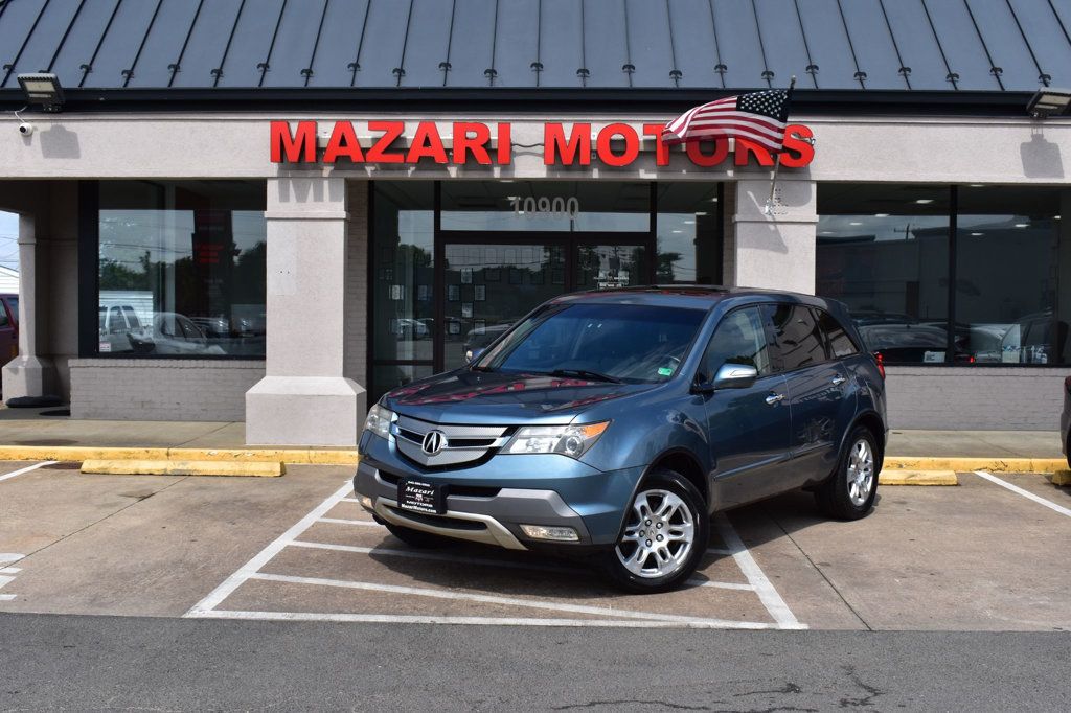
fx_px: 1204
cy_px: 356
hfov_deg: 47.9
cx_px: 536
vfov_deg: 33.0
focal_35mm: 40
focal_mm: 27
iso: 320
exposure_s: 1/500
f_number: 11
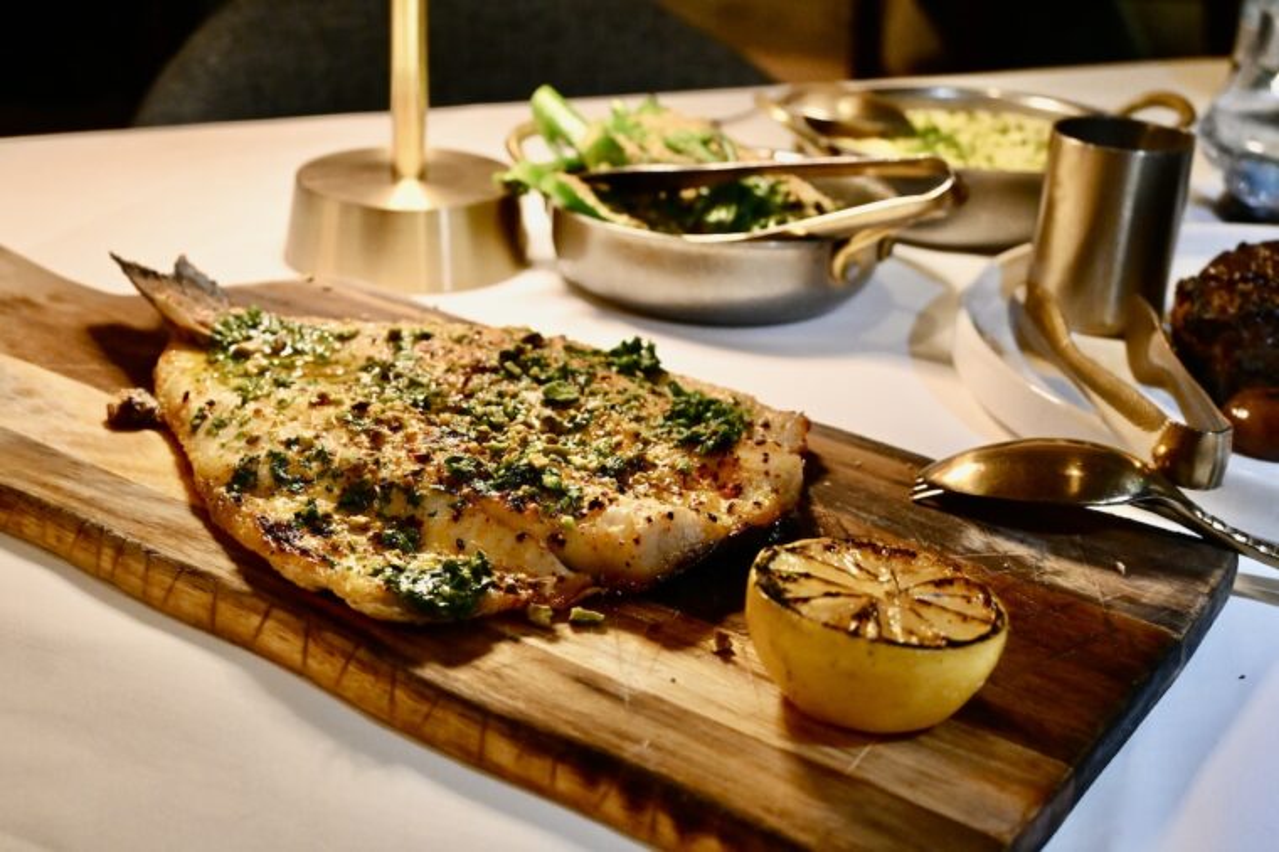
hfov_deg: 49.6
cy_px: 426
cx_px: 640
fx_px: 1385
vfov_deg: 34.2
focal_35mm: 39
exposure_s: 1/40
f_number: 4.5
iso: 2500
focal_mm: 26
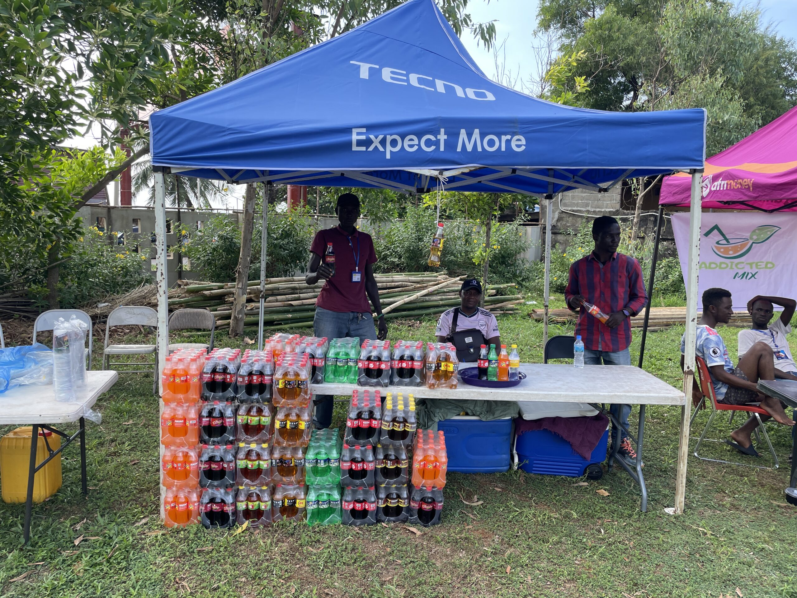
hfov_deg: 67.3
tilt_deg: -7.6
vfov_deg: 53.1
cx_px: 398
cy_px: 299
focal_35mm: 26
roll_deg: -2.5
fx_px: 599
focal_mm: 4.2
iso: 32
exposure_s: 1/532
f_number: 1.6
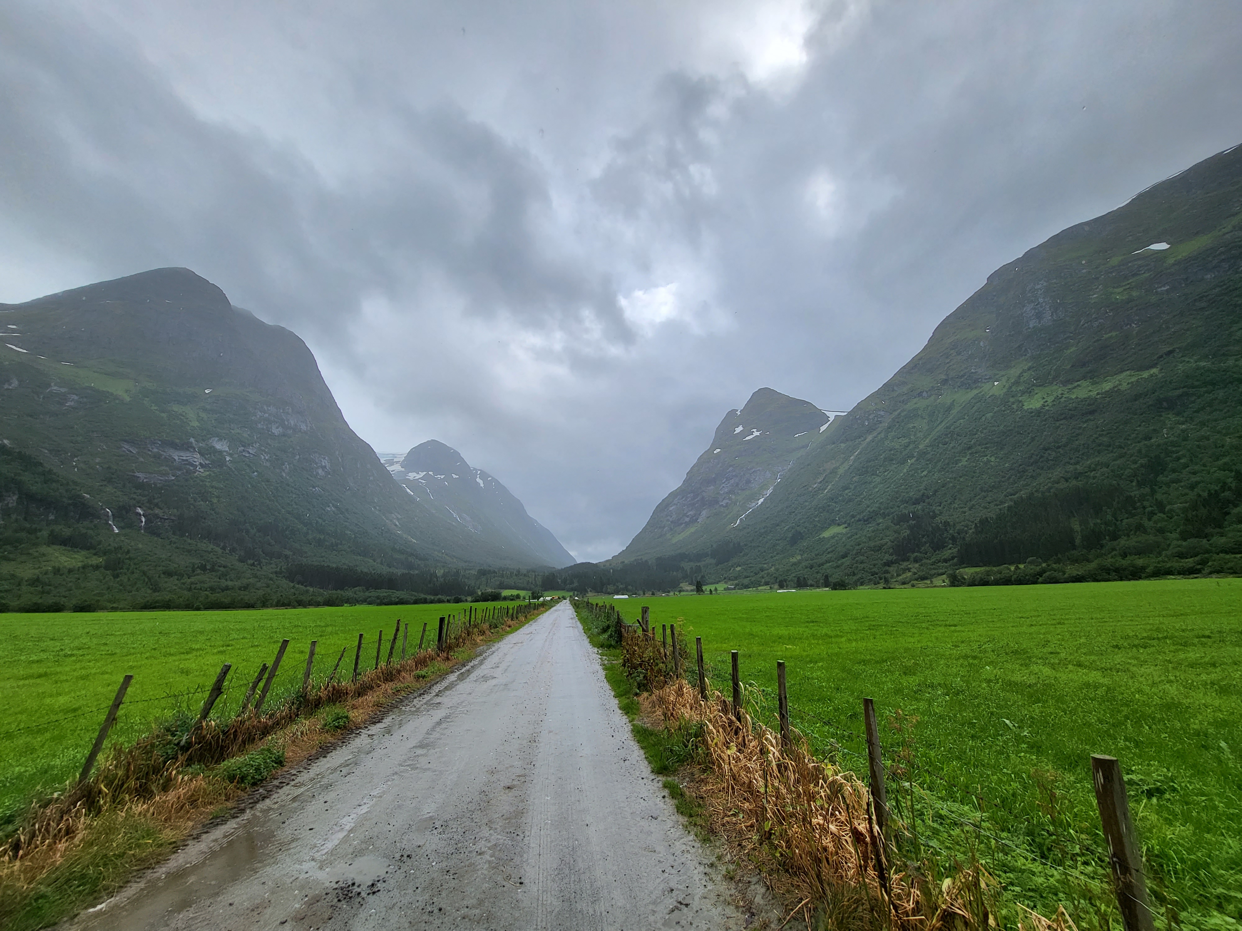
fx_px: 466
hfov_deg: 106.2
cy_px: 466
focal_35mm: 13
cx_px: 621
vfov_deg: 89.9
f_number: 2.2
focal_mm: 1.74
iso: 32
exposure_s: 1/1297
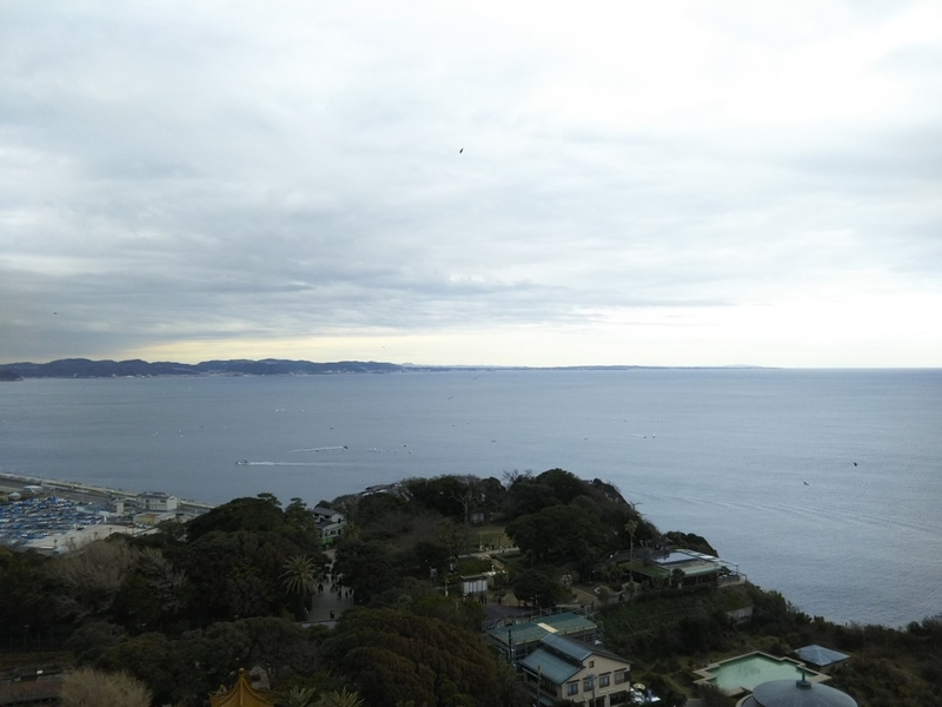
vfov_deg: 46.8
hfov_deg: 60.0
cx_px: 471
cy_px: 354
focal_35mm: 30
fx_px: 816
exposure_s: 1/276
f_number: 2.2
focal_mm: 4
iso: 25
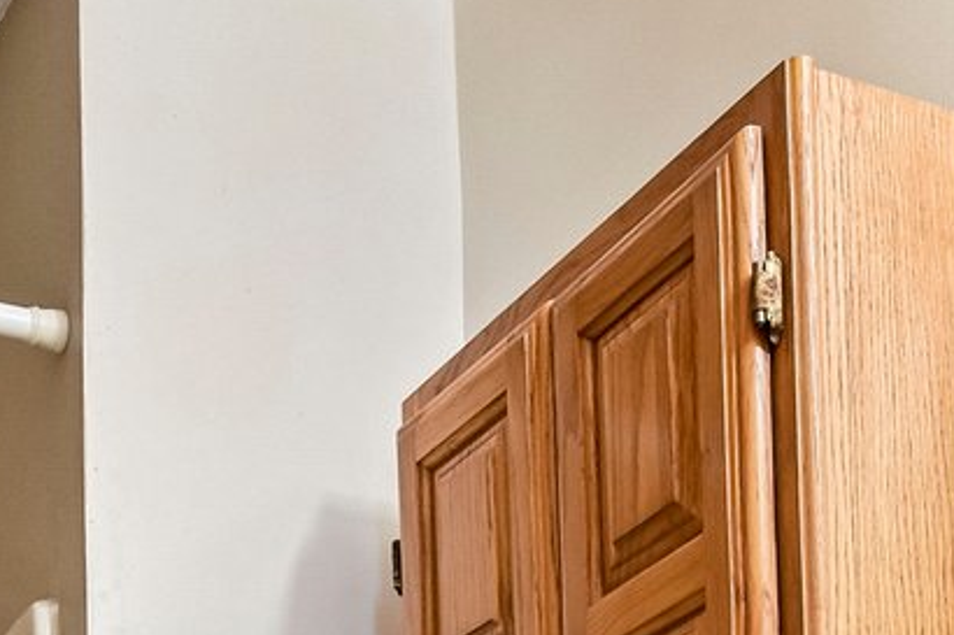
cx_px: 344
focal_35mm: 75
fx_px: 1987
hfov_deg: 26.9
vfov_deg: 14.2
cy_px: 1385
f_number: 8
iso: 500
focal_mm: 10
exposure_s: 1/13
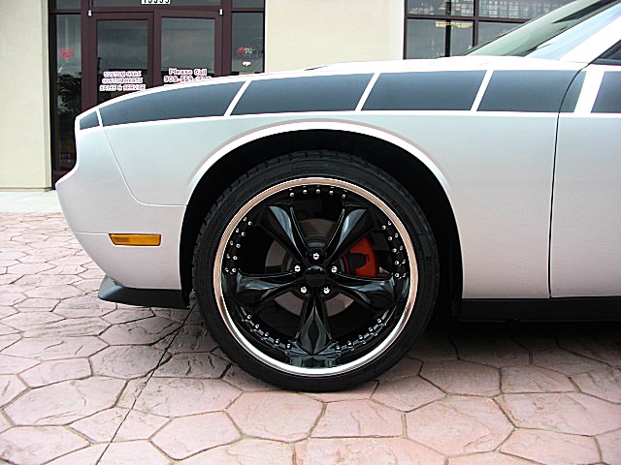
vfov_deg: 39.7
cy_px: 232
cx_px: 310
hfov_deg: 51.4
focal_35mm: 36
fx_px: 646
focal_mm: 6.3
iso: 50
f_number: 2.8
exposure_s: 1/125
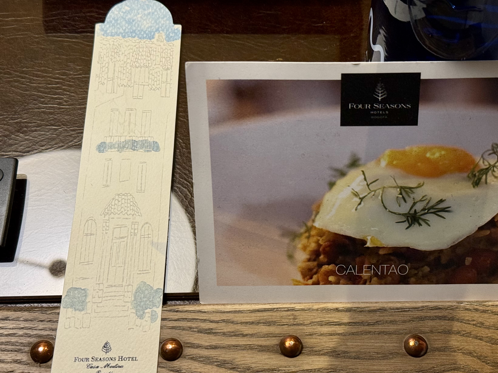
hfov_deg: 32.6
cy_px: 210
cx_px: 296
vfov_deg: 24.8
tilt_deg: -62.9
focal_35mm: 59
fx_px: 849
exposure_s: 1/120
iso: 80
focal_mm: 6.76
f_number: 1.78
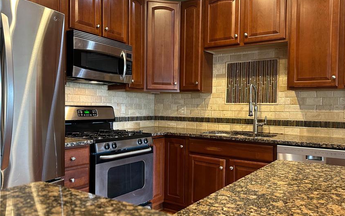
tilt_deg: -1.1
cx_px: 170
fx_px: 291
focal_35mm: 31
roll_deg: -0.7
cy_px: 113
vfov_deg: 40.6
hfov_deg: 61.2
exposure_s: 1/60
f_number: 1.78
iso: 400
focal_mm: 6.86
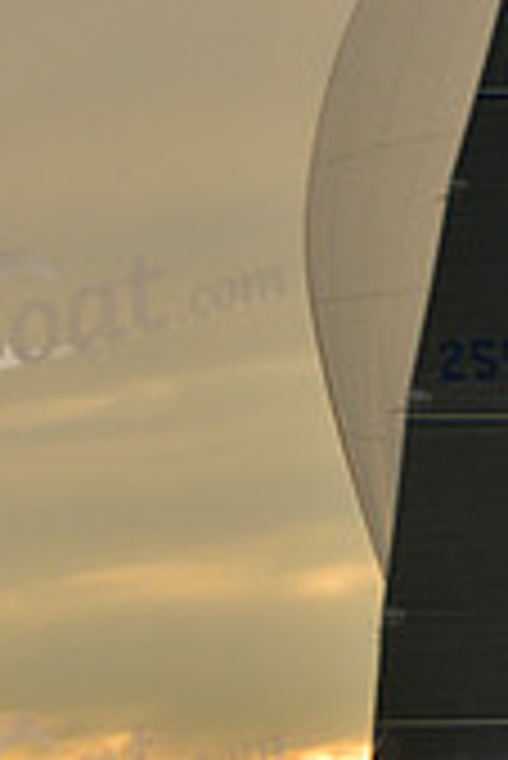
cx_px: 519
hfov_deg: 5.1
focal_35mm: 268
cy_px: 517
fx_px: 5661
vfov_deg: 7.7
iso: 800
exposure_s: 1/500
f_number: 13
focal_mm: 78
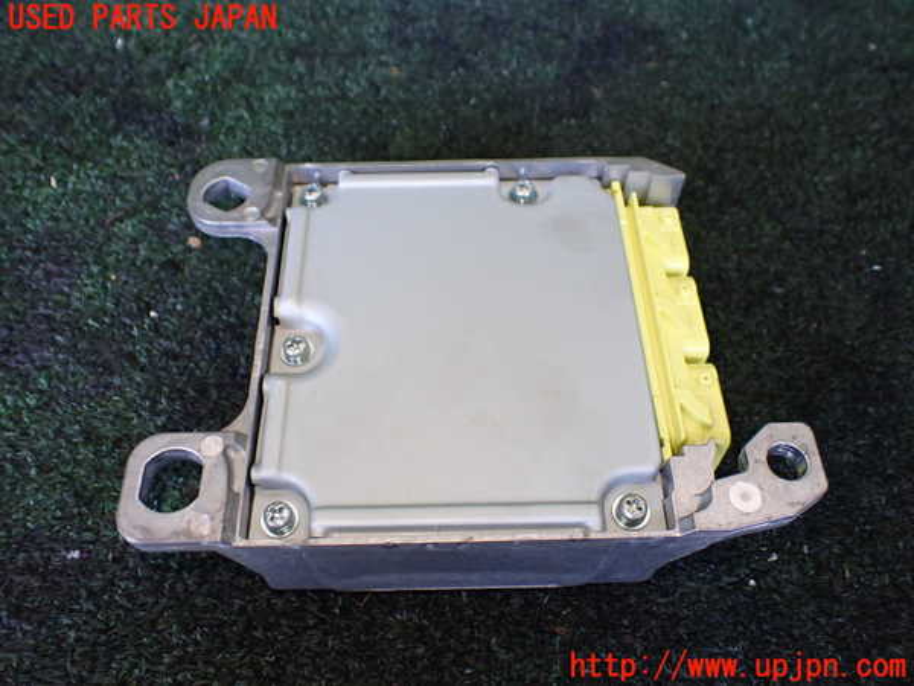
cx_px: 457
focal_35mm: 30
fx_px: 792
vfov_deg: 46.8
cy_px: 343
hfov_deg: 60.0
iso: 400
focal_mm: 5.4
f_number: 2.3
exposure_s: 1/125
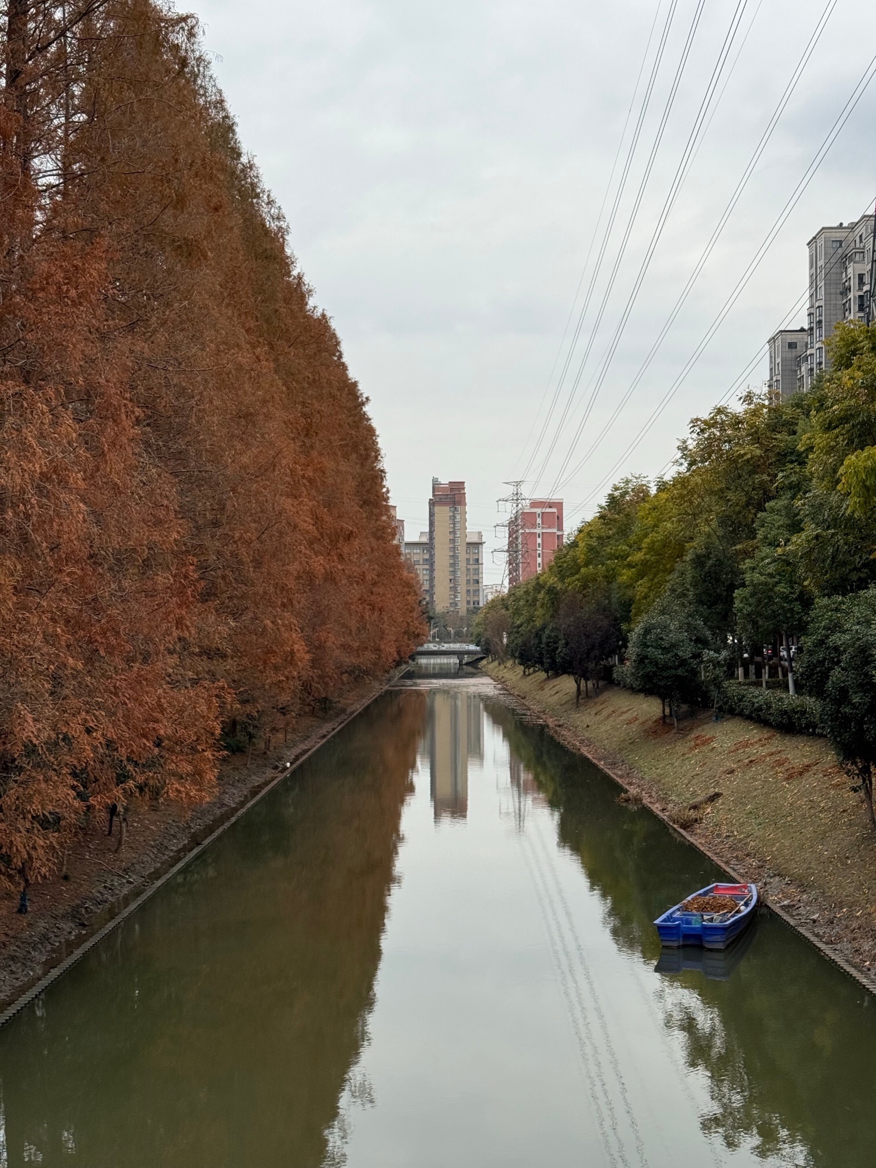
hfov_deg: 30.3
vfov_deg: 39.7
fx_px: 1620
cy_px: 584
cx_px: 438
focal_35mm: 48
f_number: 1.78
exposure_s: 1/1795
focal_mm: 6.76
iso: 64
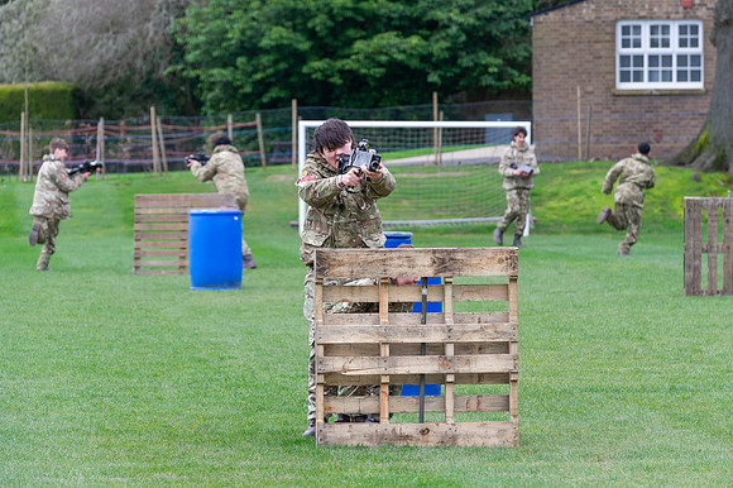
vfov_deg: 5.7
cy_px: 258
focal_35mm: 239
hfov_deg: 8.6
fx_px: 4857
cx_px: 405
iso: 720
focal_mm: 200
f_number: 6.3
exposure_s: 1/250
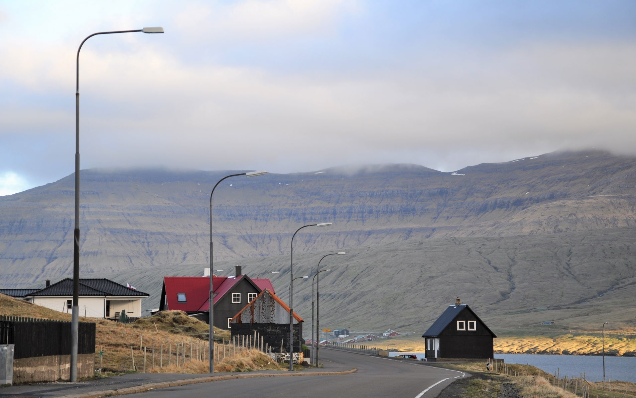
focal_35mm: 116
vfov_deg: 11.3
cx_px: 318
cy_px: 191
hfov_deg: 18.0
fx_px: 2002
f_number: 6.3
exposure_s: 1/160
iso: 200
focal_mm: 75
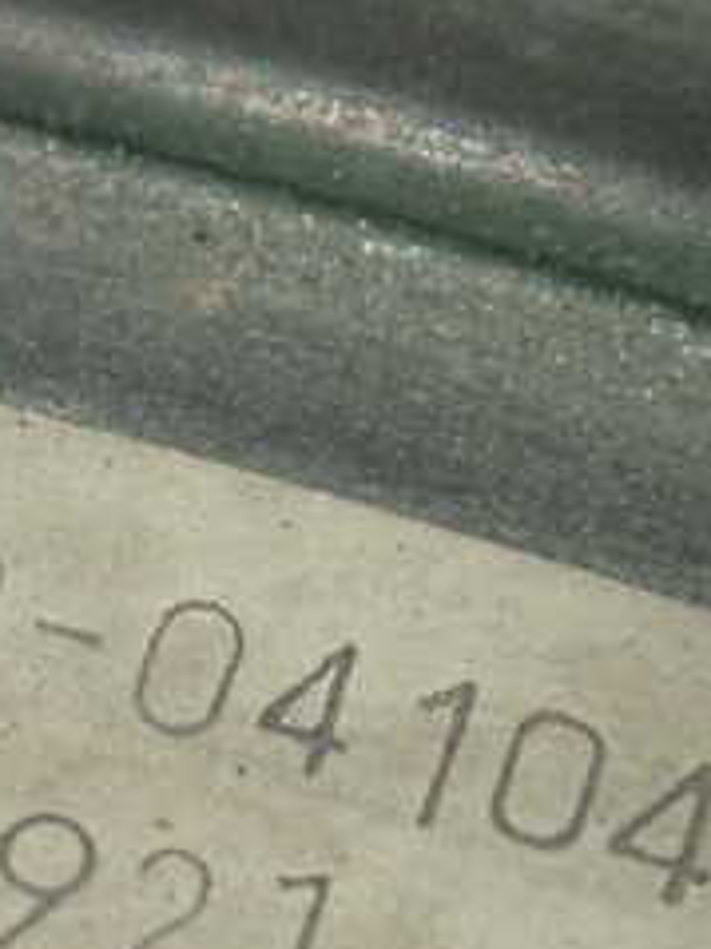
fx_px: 6058
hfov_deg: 6.7
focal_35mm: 221
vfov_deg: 8.9
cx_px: 191
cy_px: 758
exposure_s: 1/50
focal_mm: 15.66
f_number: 4.5
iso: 800
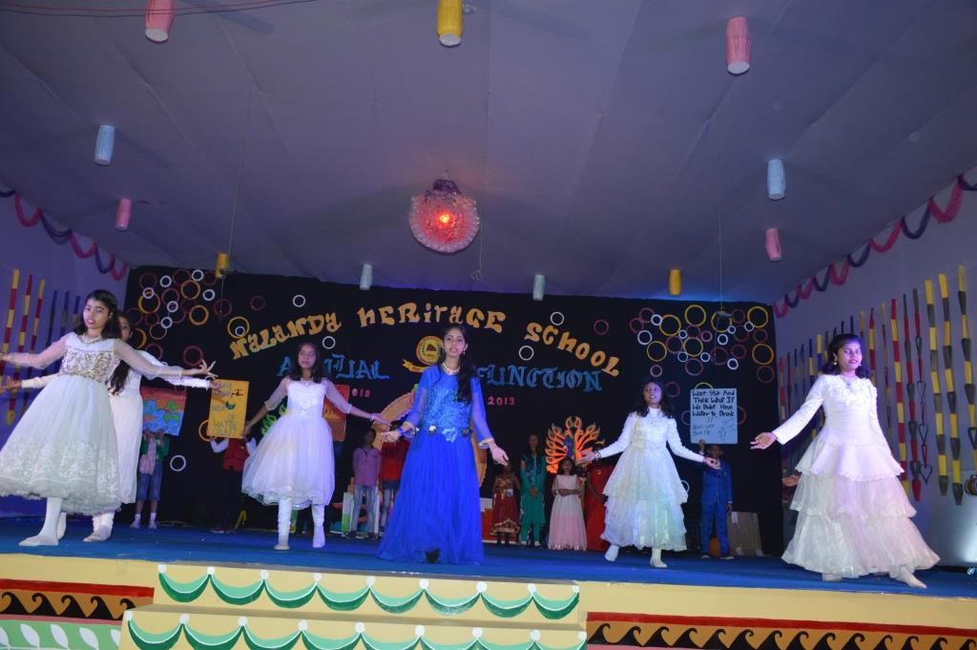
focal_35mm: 30
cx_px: 488
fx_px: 813
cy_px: 325
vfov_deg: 43.5
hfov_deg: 62.0
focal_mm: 20
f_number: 5.6
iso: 800
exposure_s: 1/80
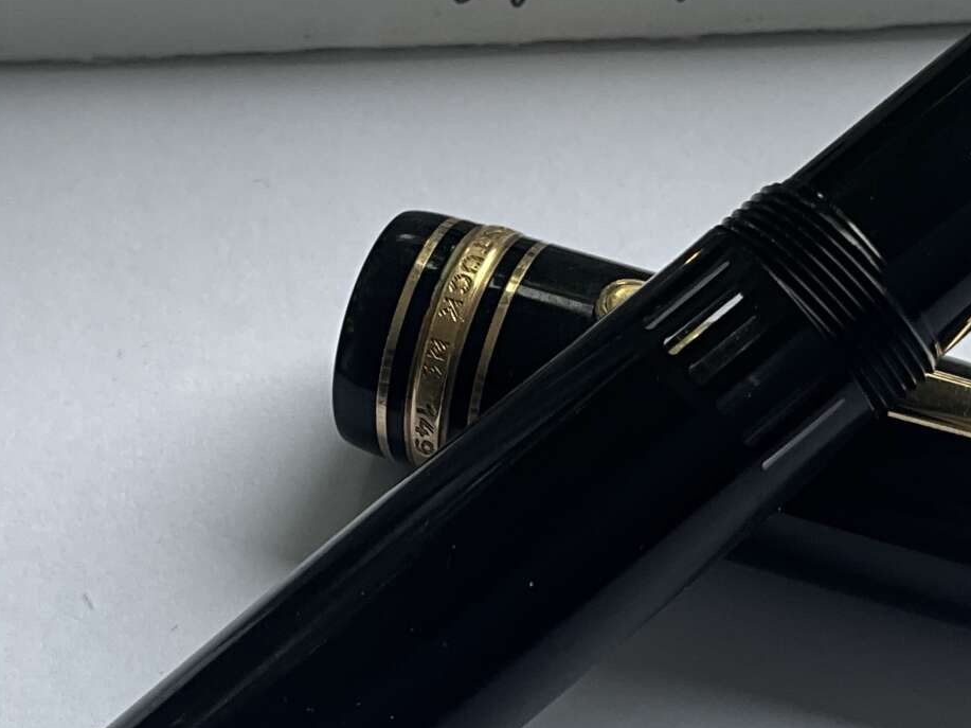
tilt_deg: -59.0
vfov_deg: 18.1
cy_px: 552
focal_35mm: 81
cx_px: 498
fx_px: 2271
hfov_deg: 24.1
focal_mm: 3
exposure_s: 1/122
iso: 16
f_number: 1.8
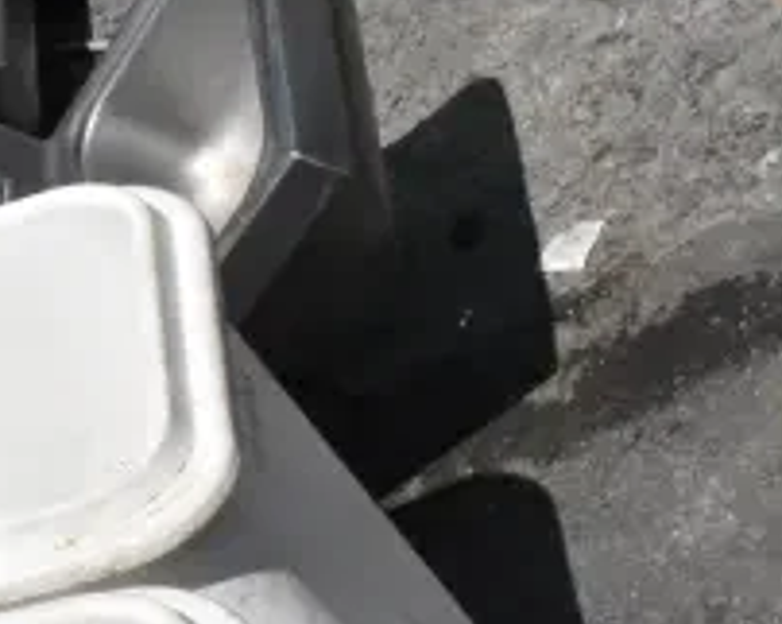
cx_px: -252
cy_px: 734
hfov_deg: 17.0
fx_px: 2459
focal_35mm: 106
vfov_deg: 14.0
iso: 5600
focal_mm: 25
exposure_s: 1/4000
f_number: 25
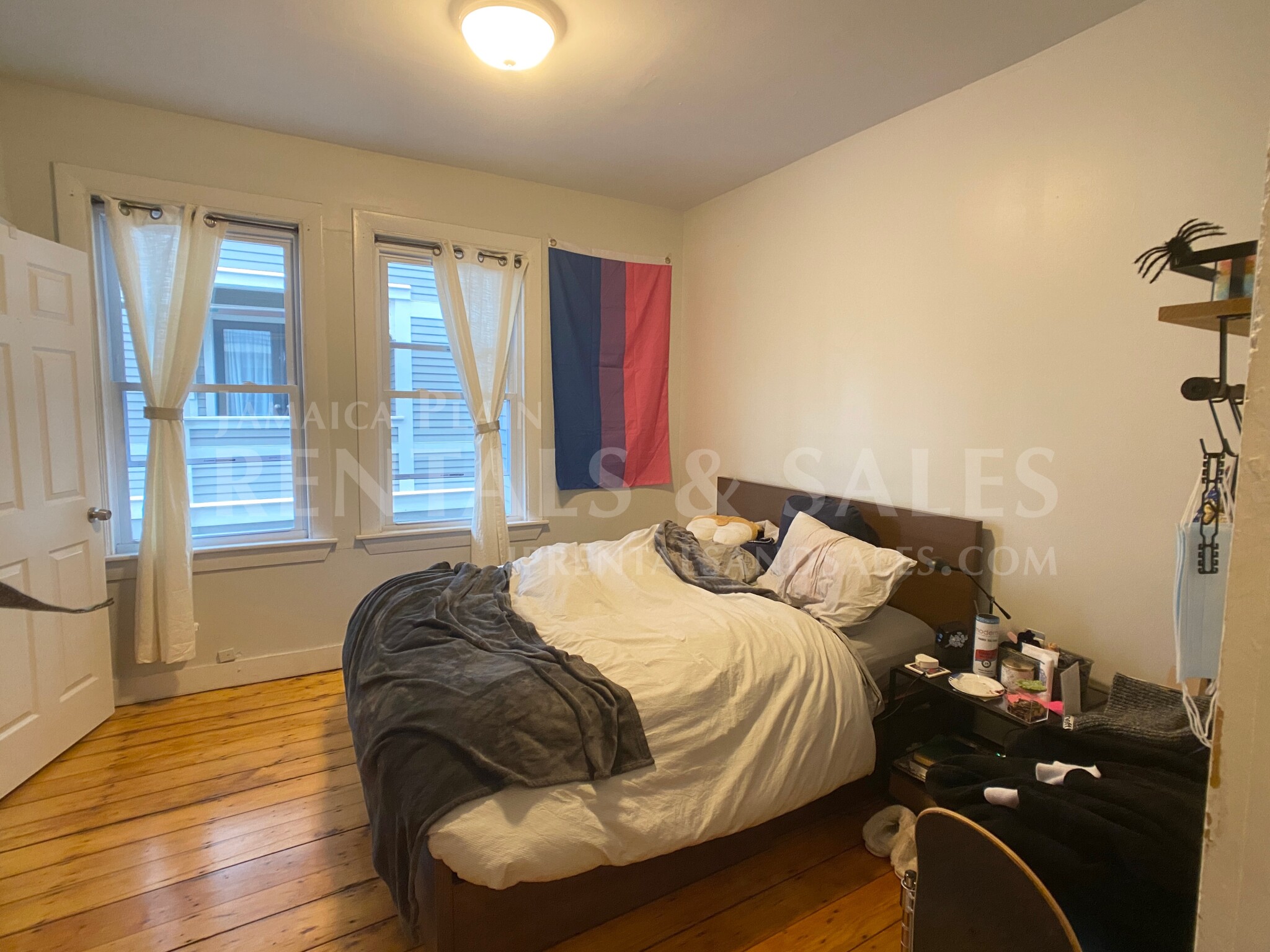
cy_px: 476
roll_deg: -0.8
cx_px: 635
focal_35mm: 26
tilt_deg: -5.4
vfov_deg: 53.1
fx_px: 954
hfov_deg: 67.3
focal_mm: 4.25
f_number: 1.8
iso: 320
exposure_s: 1/60
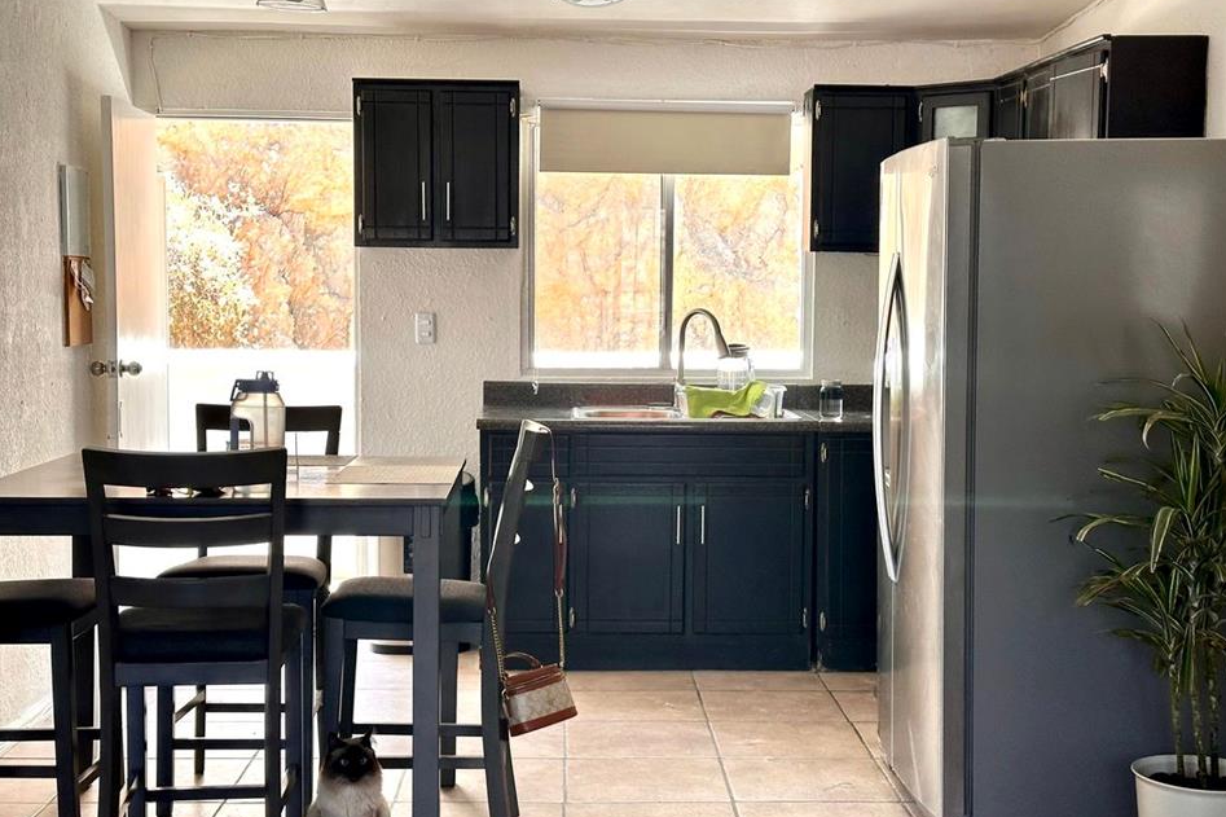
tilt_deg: -4.2
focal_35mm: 54
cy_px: 421
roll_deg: -0.3
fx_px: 1839
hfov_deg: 36.9
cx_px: 621
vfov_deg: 25.0
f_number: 1.78
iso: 80
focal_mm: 6.86
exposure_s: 1/121
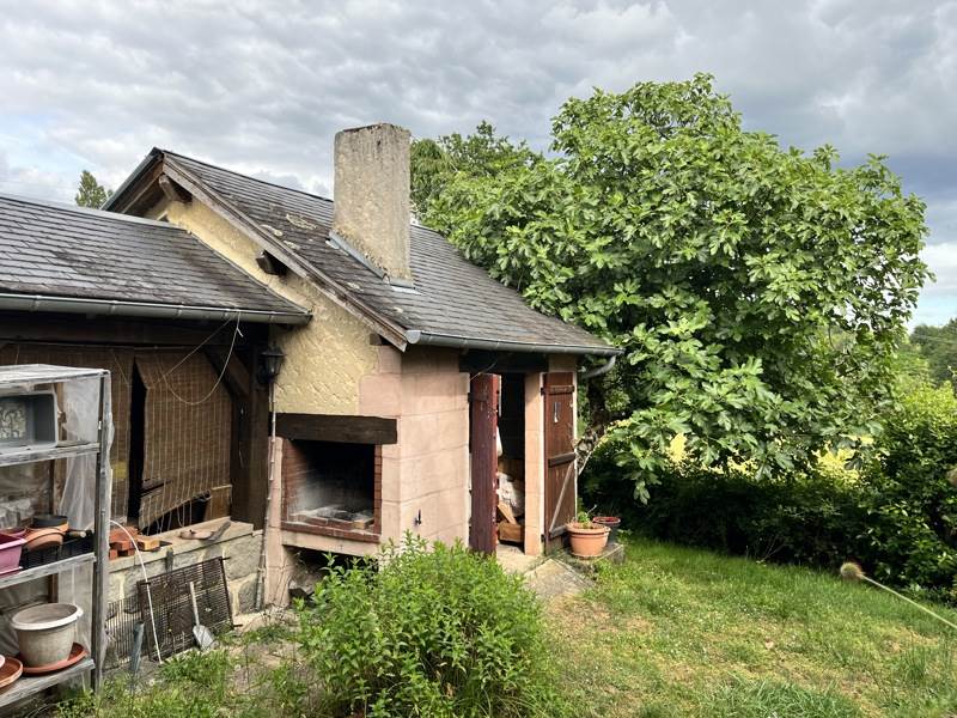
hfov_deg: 67.3
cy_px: 359
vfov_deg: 53.1
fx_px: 719
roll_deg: -0.2
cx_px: 478
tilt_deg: -0.5
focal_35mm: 26
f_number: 1.6
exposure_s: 1/611
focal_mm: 5.1
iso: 50
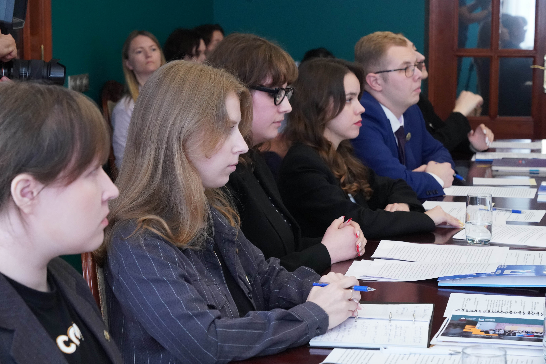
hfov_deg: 24.8
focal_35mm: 82
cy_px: 182
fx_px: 1244
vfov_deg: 16.7
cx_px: 273
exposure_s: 1/60
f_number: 9
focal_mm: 82
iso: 6400
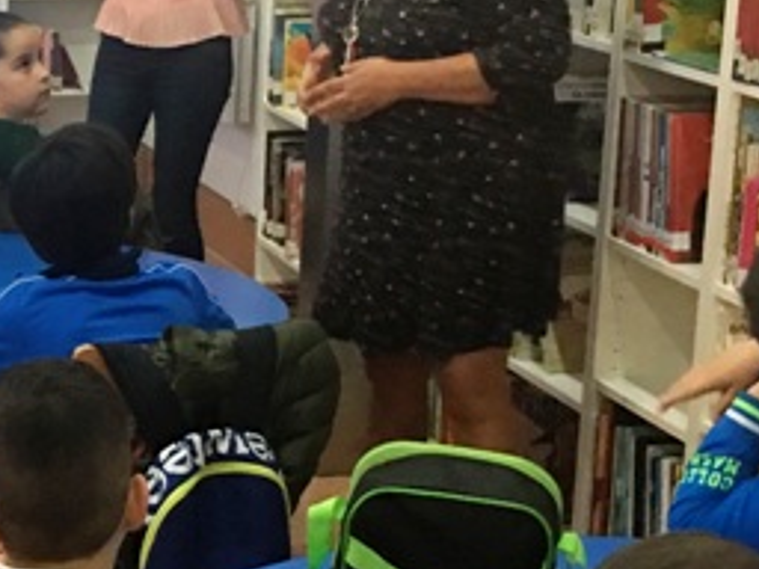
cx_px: -225
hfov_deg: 16.1
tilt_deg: -14.6
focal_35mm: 116
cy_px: 403
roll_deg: -0.1
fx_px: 2543
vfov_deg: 12.7
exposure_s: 1/17
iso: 100
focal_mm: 4.15
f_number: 2.2
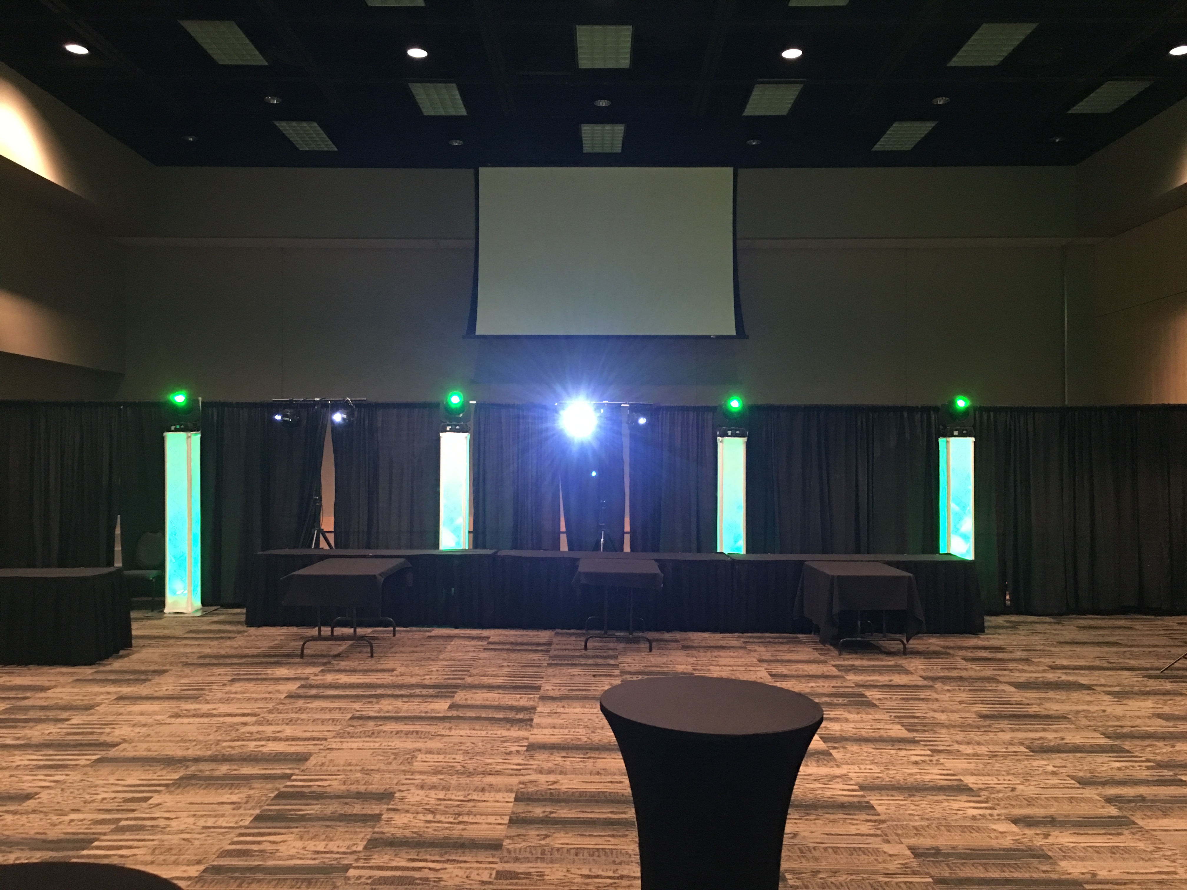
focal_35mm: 29
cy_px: 445
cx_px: 594
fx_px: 994
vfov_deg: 48.2
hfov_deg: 61.7
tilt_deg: +1.6
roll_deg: -1.0
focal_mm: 4.15
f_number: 2.2
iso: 100
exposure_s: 1/4
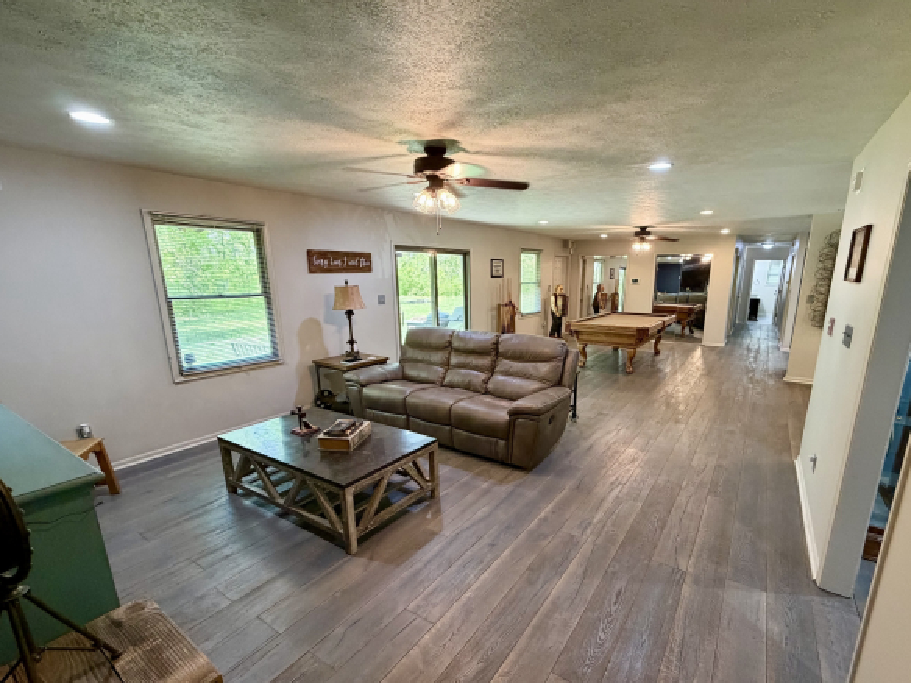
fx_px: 421
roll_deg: +0.1
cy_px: 374
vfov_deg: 77.9
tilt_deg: -14.4
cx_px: 509
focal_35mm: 16
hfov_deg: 94.1
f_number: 2.2
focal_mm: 2.22
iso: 400
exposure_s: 1/60
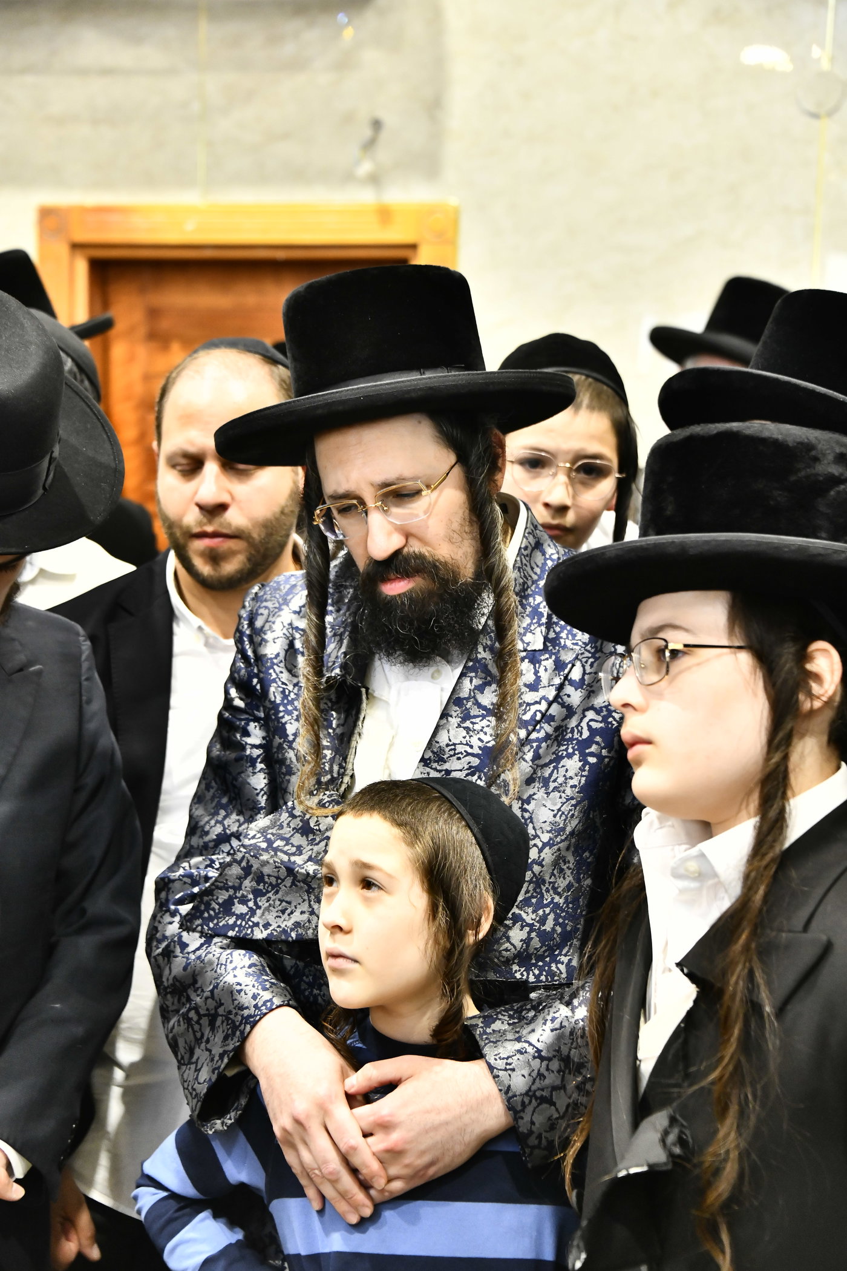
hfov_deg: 16.1
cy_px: 636
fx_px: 3000
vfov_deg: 23.9
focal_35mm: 85
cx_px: 424
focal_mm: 85
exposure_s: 1/125
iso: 2500
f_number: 5.6
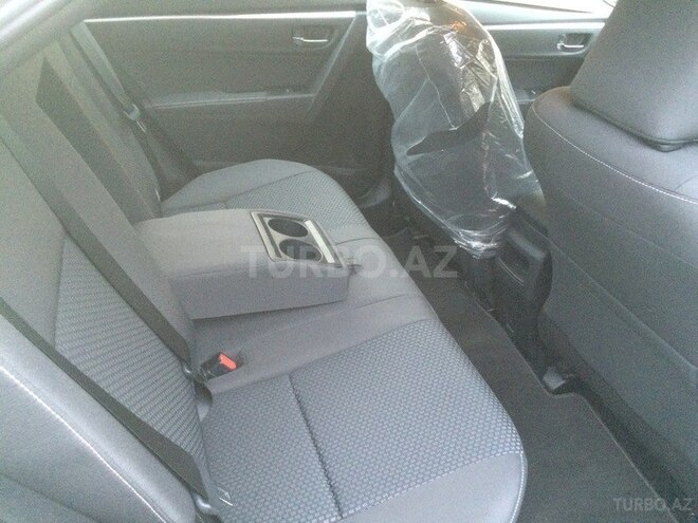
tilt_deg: -34.8
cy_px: 262
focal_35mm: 29
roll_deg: -4.9
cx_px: 349
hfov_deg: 61.7
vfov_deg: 48.2
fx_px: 585
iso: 320
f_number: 2.2
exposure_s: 1/25
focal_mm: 4.15
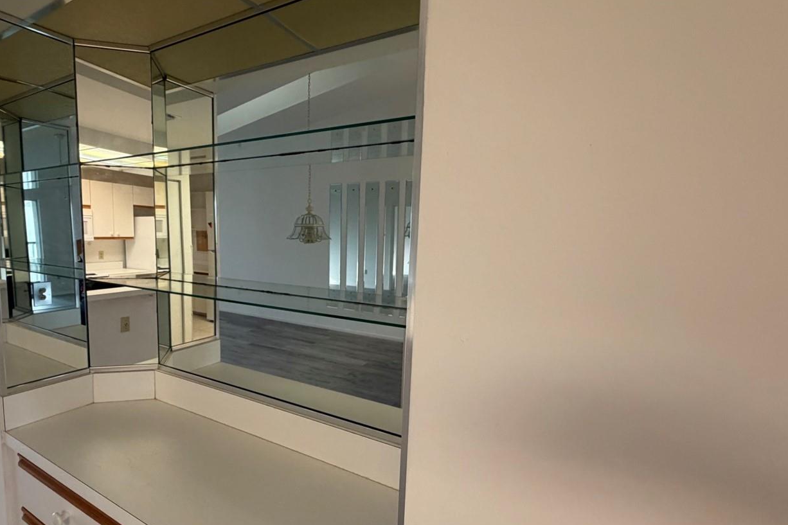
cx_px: 336
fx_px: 416
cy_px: 281
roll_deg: -0.5
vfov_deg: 64.5
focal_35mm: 19
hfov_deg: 86.3
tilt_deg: -8.0
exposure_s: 1/120
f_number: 2.2
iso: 250
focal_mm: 2.22
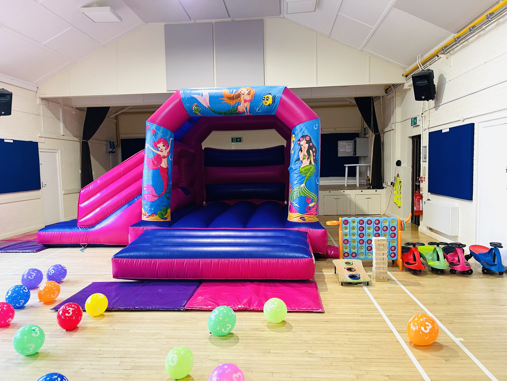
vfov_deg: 54.9
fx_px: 366
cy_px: 190
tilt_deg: -4.7
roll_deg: +1.2
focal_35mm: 25
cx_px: 254
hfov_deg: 69.4
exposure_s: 1/50
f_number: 1.6
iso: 160
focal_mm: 5.1
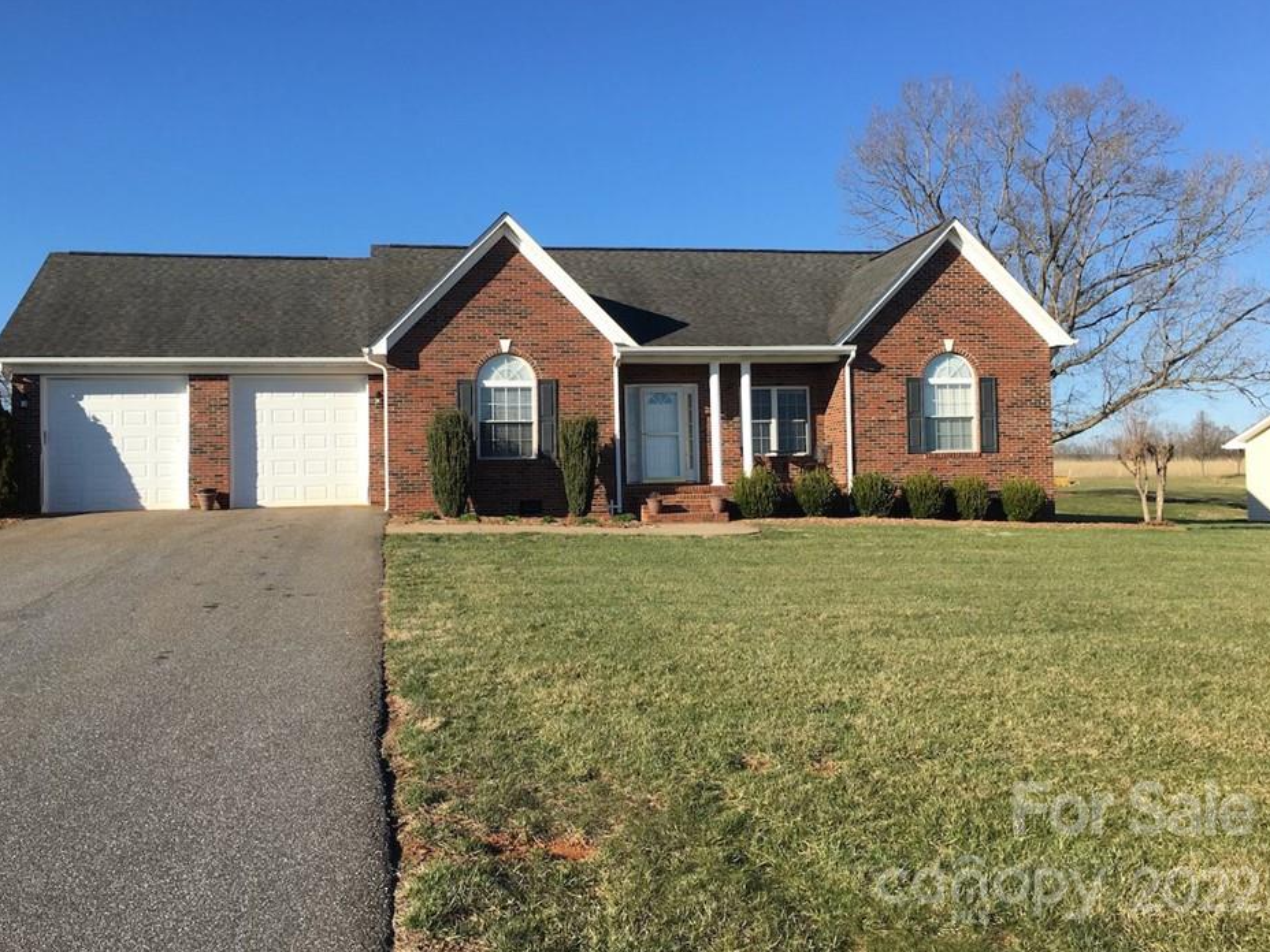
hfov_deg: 56.8
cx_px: 587
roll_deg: +1.3
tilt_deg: +2.8
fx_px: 1174
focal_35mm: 32
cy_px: 454
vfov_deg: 44.1
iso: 25
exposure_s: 1/1202
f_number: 2.2
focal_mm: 4.15
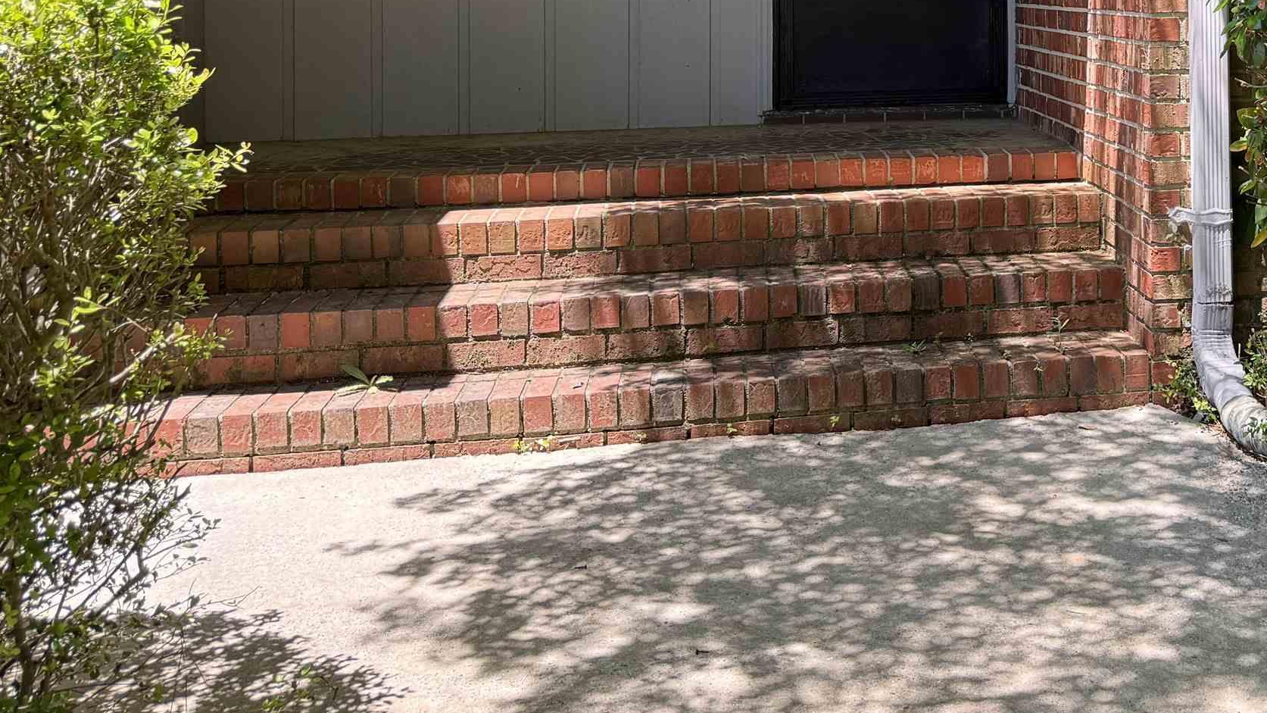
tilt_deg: +0.8
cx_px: 1097
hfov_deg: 40.2
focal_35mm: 48
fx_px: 1613
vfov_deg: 23.6
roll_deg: -0.2
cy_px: -41
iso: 100
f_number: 1.78
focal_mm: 6.76
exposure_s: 1/433
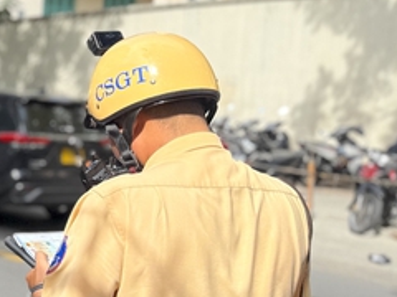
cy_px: 153
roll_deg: -1.3
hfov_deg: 25.7
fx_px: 734
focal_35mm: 64
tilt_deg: -5.0
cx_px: -126
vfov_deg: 22.9
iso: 80
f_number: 1.78
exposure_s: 1/5714
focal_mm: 6.76
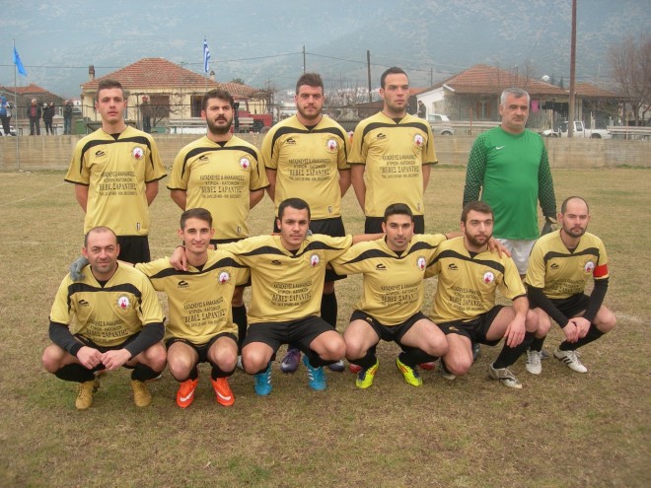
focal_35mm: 38
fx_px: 715
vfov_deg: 37.7
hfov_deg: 49.0
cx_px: 326
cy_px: 244
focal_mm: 7.8
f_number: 2.8
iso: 50
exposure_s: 1/180
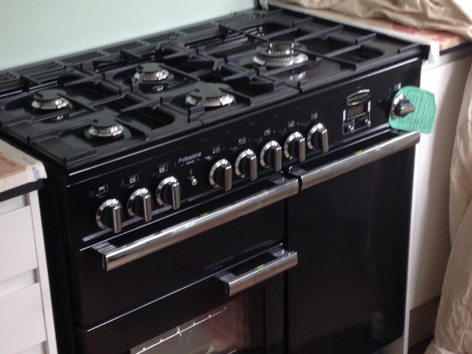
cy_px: 174
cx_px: 221
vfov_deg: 20.5
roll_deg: +2.1
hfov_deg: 27.0
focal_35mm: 72
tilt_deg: -26.6
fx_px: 982
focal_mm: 4.12
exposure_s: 1/24
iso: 50
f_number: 2.4
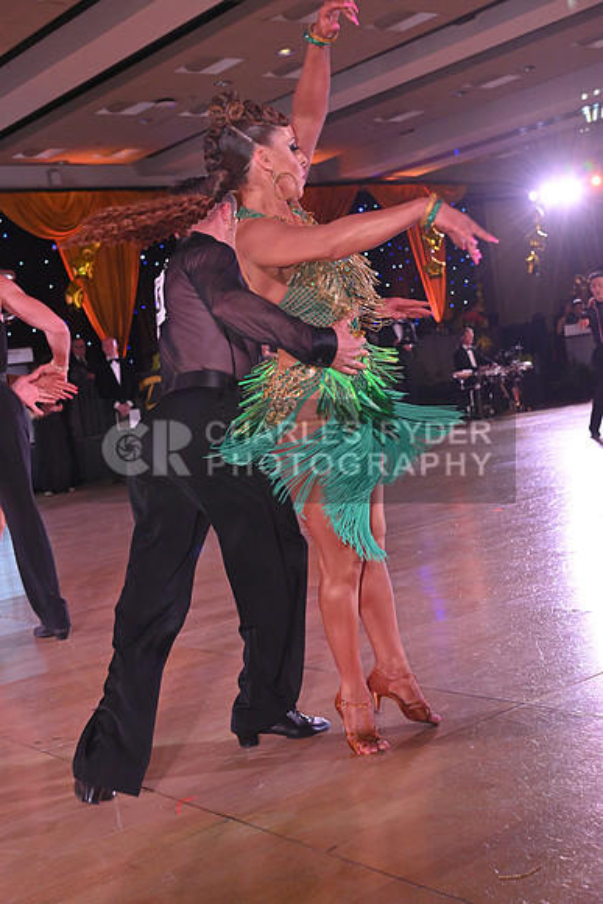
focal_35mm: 48
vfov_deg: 41.1
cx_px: 302
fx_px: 1205
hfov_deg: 28.1
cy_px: 452
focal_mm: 48
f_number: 6.3
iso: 3200
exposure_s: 1/320
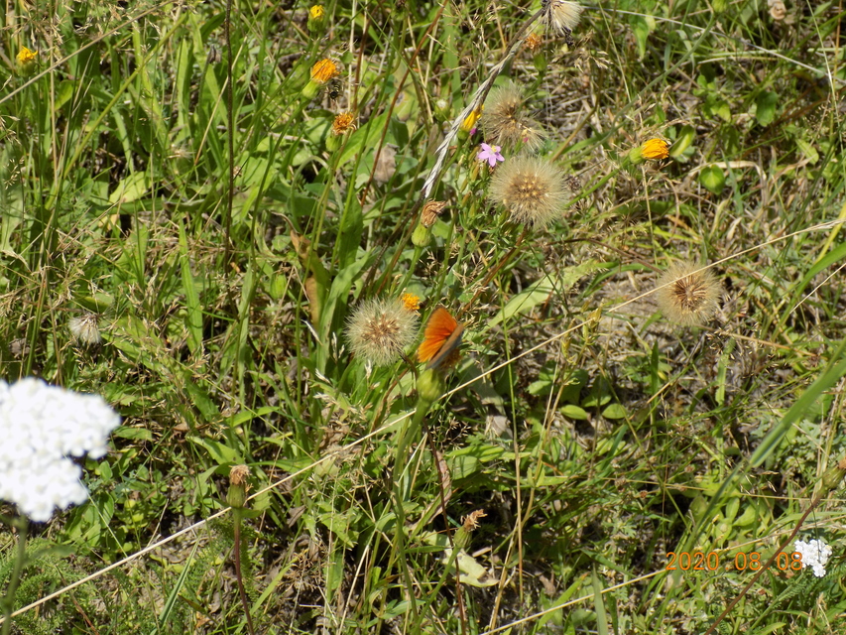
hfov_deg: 16.7
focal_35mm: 118
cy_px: 318
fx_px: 2884
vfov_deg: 12.6
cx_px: 423
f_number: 4.8
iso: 80
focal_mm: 20.9
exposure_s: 1/400
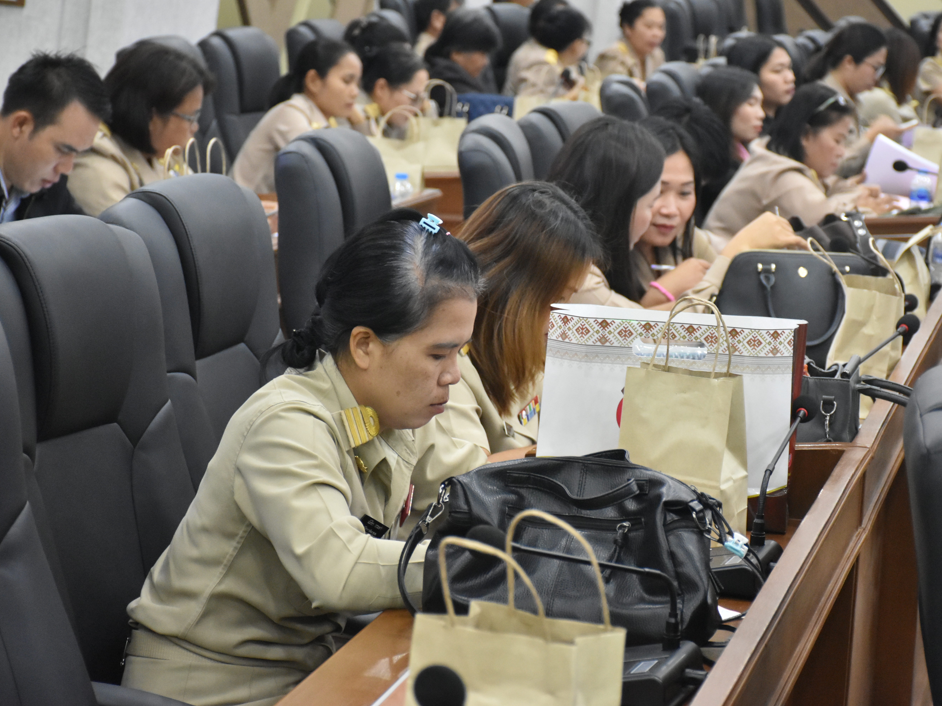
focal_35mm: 114
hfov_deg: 17.3
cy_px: 354
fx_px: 3102
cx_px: 527
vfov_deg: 13.0
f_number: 5
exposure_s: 1/80
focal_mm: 70
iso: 2500
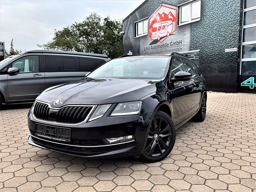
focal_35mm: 29
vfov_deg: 48.2
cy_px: 96
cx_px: 128
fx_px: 214
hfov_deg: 61.7
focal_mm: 3
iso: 25
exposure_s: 1/781
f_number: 1.8
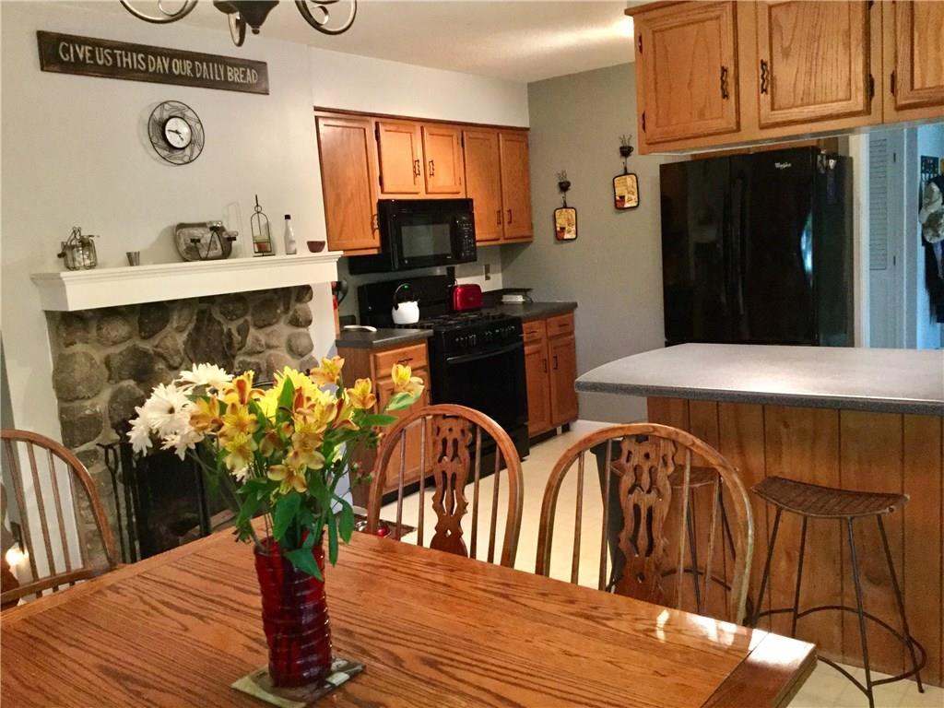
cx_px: 472
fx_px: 845
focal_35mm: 31
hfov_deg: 58.4
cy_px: 354
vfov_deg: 45.4
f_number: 2.4
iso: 200
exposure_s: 1/15
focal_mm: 3.3
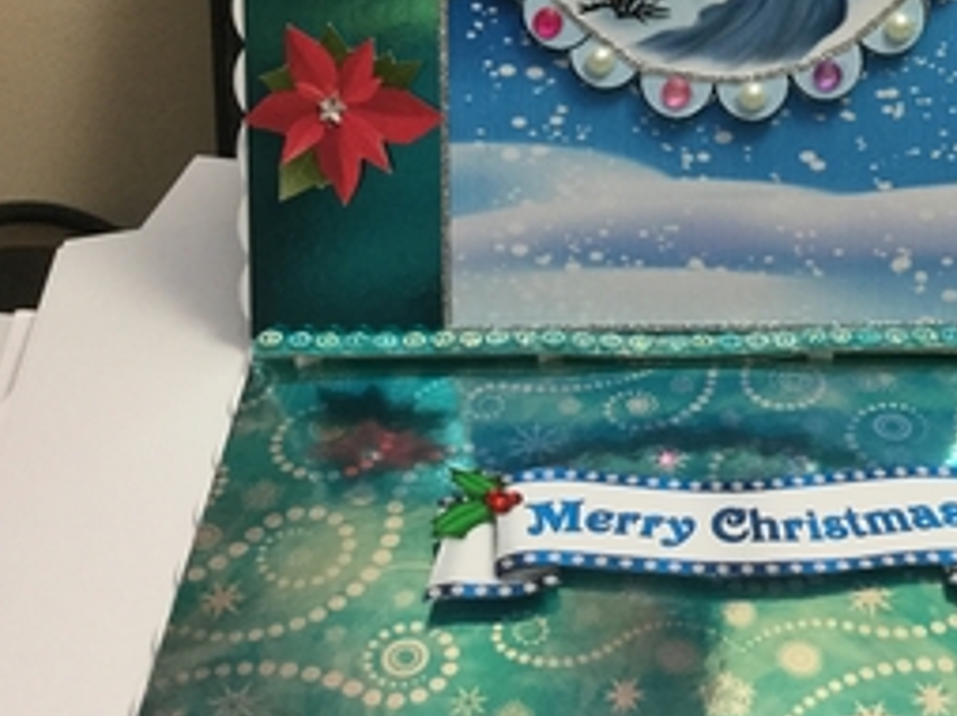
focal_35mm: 55
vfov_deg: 26.1
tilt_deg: -38.2
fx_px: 1519
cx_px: 663
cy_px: 153
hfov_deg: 34.5
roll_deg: -3.1
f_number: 2.4
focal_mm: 3.3
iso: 160
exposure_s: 1/33
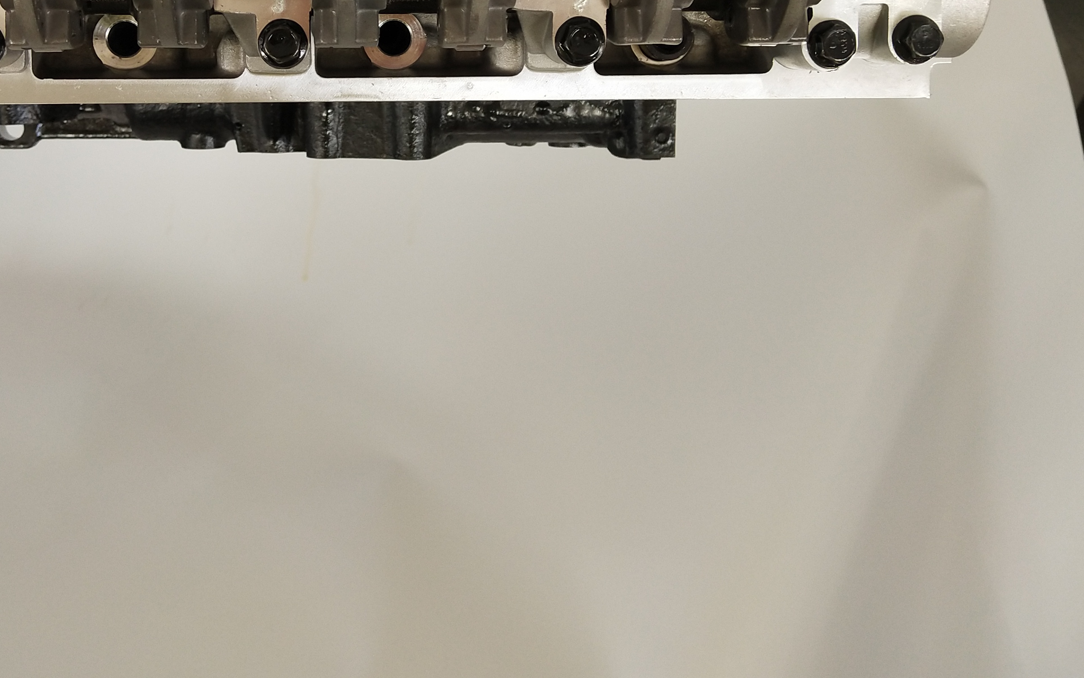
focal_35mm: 50
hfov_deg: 39.9
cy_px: 106
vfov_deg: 25.3
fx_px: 1477
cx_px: 372
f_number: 1.8
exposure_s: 1/50
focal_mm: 3.95
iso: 161
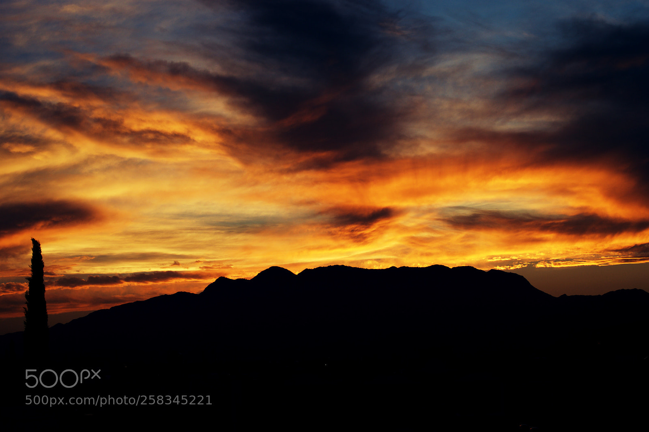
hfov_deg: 24.6
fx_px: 1486
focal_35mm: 82
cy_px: 216
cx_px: 324
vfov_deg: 16.5
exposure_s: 1/125
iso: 100
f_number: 5.6
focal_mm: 55
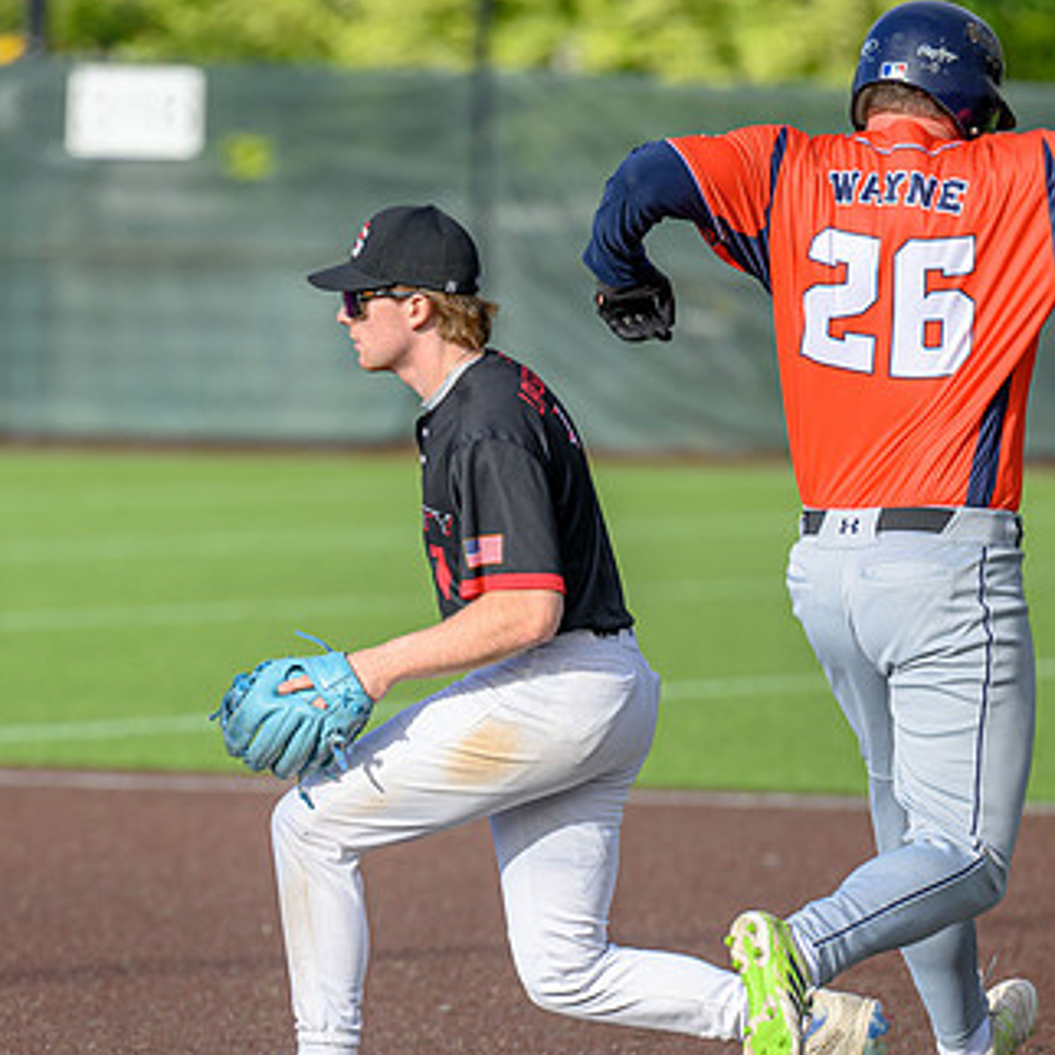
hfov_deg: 4.1
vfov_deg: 4.1
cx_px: 173
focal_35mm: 431
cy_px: 916
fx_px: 14861
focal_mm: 190
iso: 160
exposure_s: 1/2000
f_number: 2.8
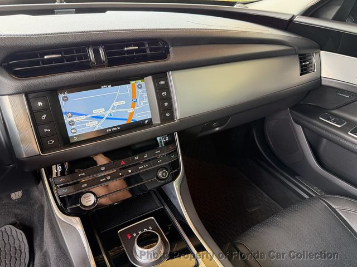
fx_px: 248
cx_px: 178
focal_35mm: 24
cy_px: 134
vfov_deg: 56.8
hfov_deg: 71.6
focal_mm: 6.76
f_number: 1.78
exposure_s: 1/60
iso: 250
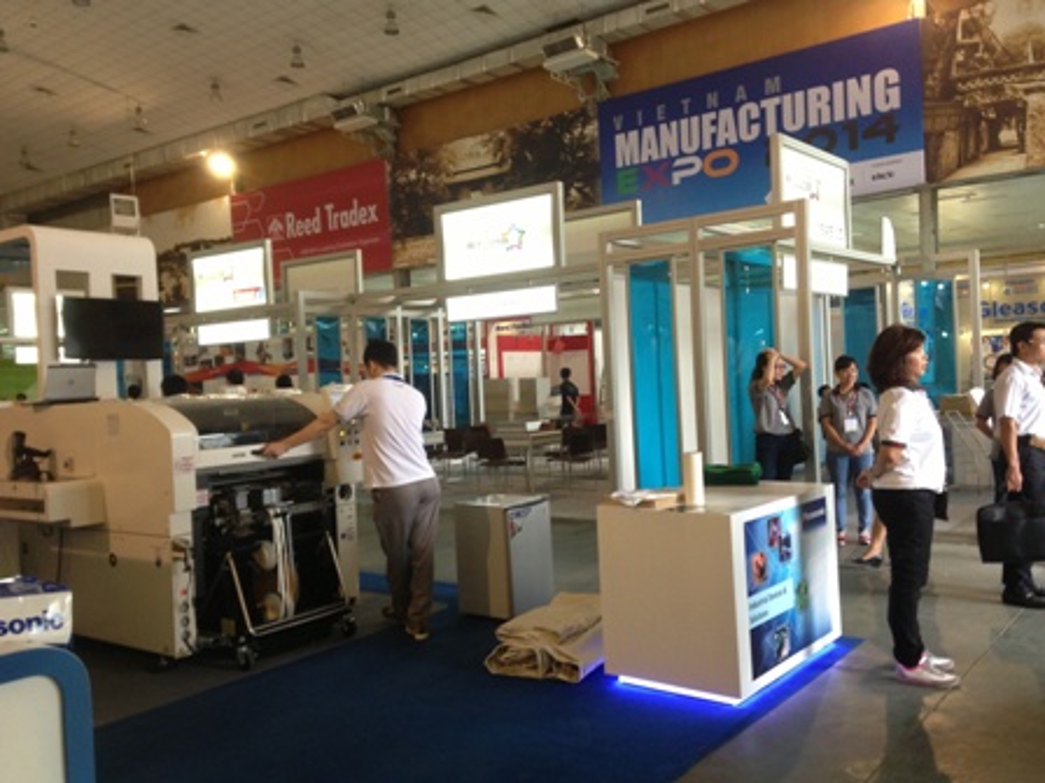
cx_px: 522
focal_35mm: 33
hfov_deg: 55.4
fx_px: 996
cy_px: 392
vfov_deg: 42.9
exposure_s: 1/20
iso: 100
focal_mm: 4.13
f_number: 2.4
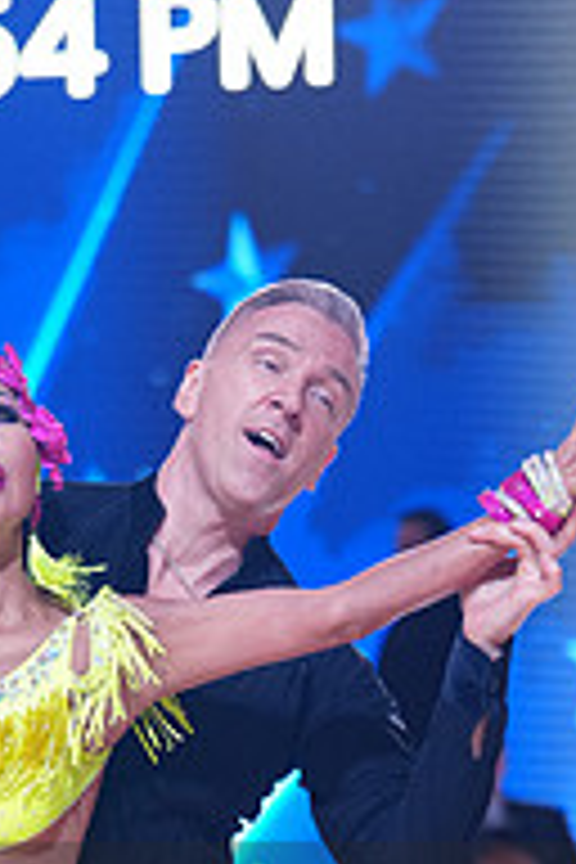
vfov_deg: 8.0
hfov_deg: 5.4
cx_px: -38
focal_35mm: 254
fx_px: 6096
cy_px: 994
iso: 1250
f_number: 2.8
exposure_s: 1/640
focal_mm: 84
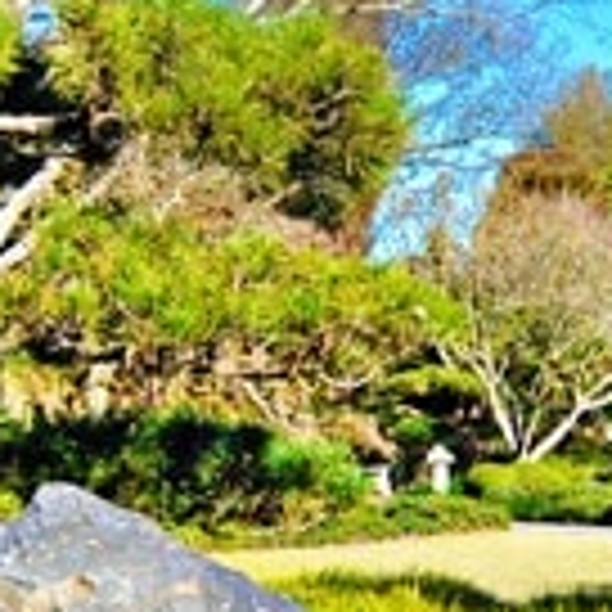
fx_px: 2720
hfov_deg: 11.4
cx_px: 1269
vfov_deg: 12.8
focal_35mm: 136
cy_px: 513
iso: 200
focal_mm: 22
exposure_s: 1/320
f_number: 9
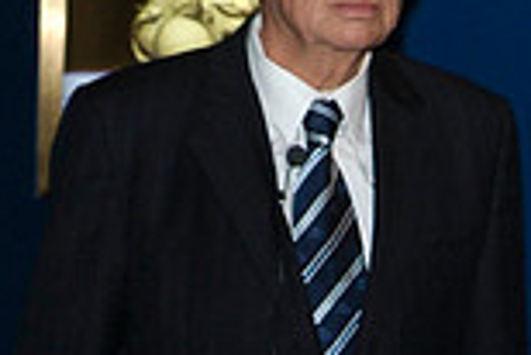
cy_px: -233
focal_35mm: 226
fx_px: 3337
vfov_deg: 6.0
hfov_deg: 9.0
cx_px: 686
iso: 800
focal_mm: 40
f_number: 8
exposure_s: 1/45
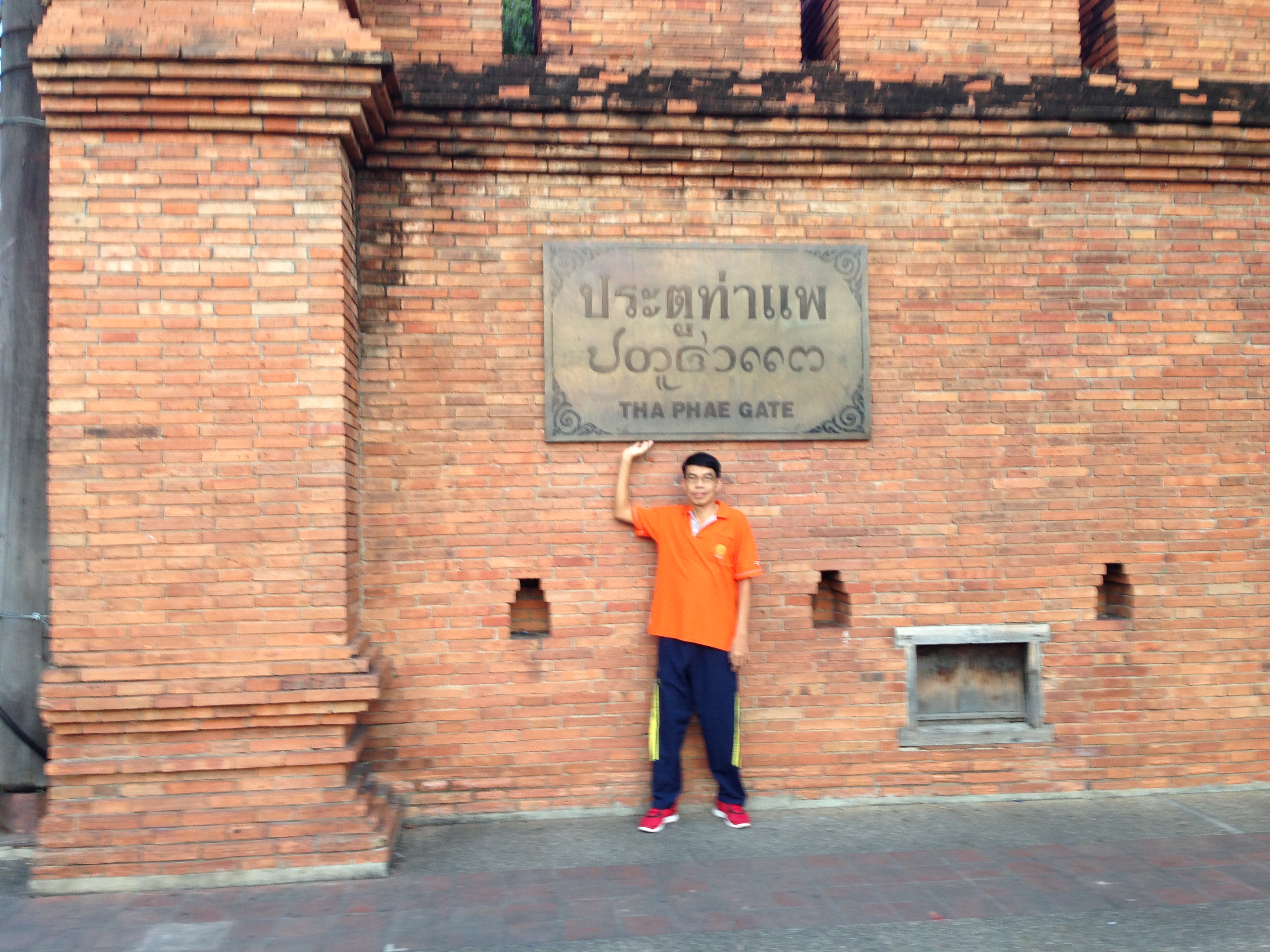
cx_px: 635
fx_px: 1211
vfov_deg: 42.9
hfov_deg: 55.4
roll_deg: -2.0
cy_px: 476
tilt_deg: +2.2
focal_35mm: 33
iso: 50
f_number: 2.4
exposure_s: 1/24
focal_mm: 4.12
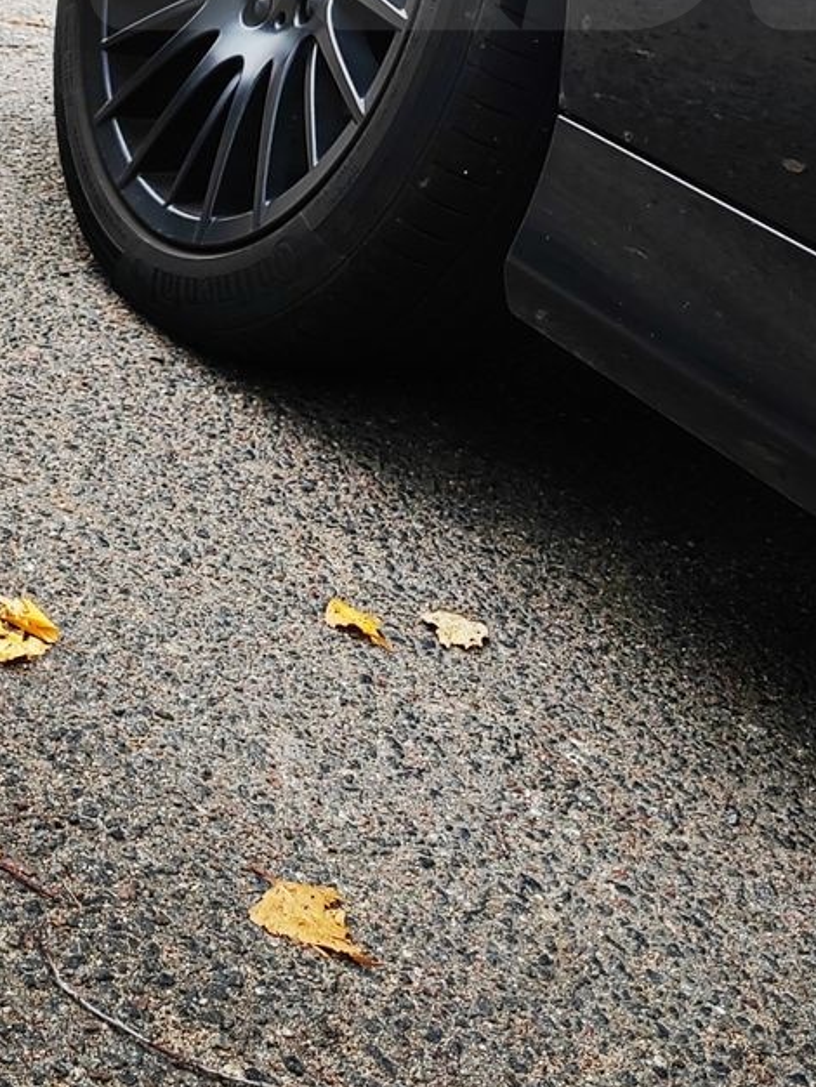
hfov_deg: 21.1
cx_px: 622
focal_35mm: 69
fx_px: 2167
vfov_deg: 25.7
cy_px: -158
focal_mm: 5.52
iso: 125
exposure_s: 1/100
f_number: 1.9
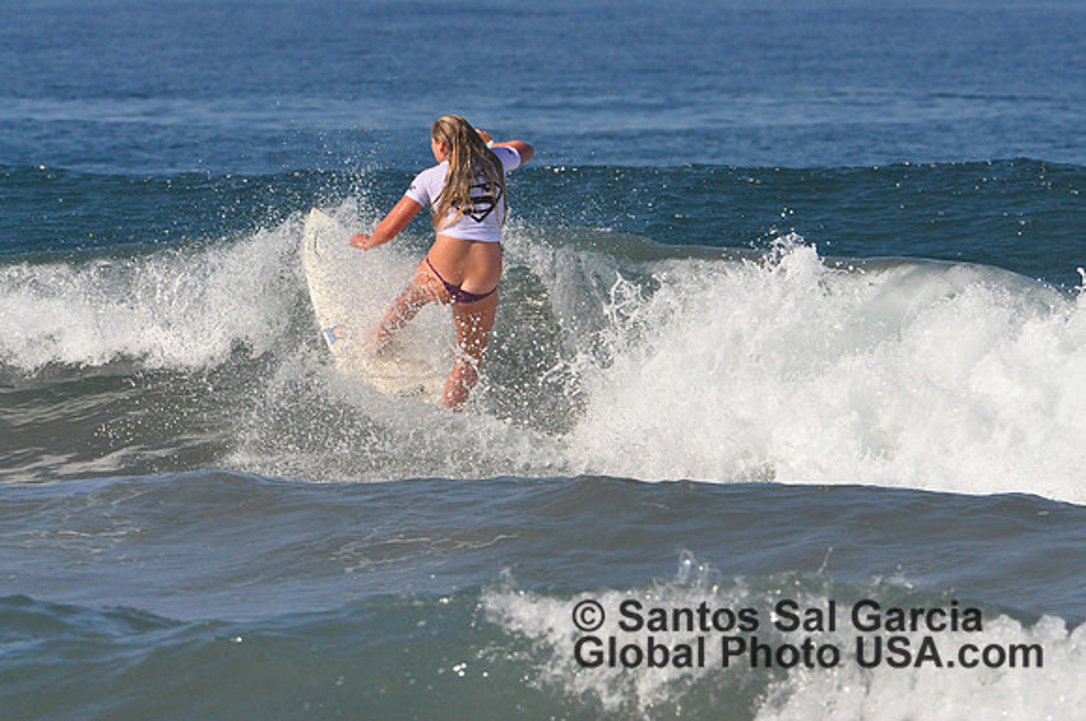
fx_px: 24853
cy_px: 360
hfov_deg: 2.5
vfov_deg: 1.7
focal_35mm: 825
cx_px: 543
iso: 1250
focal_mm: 550
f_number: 14
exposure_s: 1/1250
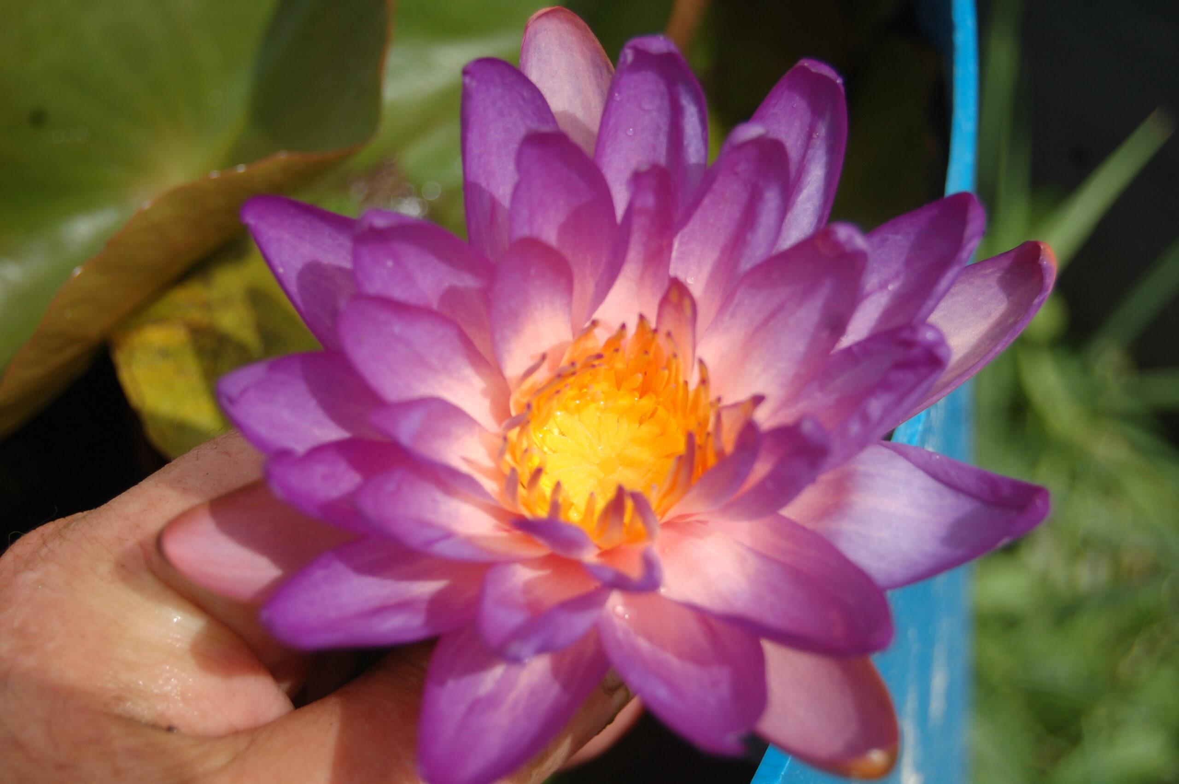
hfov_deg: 29.3
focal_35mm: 69
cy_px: 392
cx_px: 590
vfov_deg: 19.7
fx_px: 2258
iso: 200
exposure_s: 1/800
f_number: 5.3
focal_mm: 46
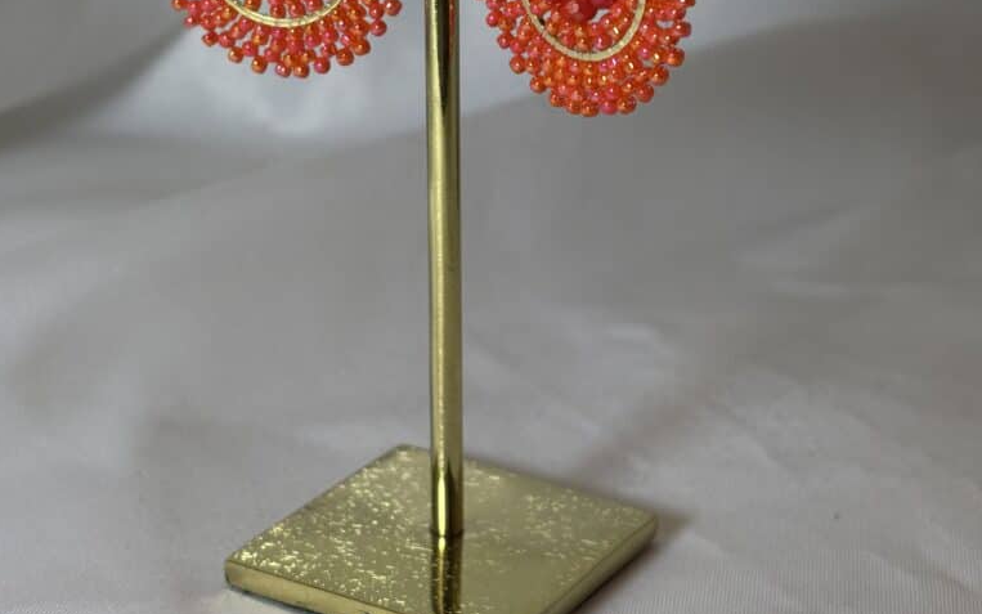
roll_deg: -1.7
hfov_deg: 27.8
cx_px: 489
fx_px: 1981
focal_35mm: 74
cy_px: 179
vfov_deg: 17.5
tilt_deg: -18.5
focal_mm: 5.96
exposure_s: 1/101
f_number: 1.6
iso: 25
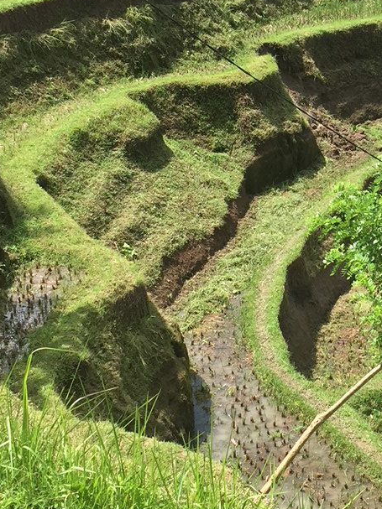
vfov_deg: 24.9
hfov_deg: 18.5
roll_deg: -0.1
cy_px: 182
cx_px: 362
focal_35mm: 78
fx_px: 1148
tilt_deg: -19.4
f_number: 2.2
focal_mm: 4.15
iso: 32
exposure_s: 1/898
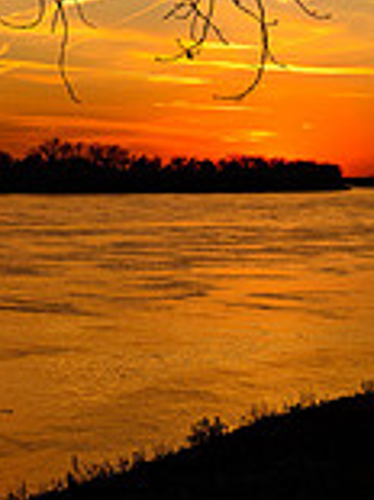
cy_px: 105
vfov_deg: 16.7
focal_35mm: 117
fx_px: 1688
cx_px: -103
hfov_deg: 12.3
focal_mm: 32
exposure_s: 1/320
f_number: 8
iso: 200
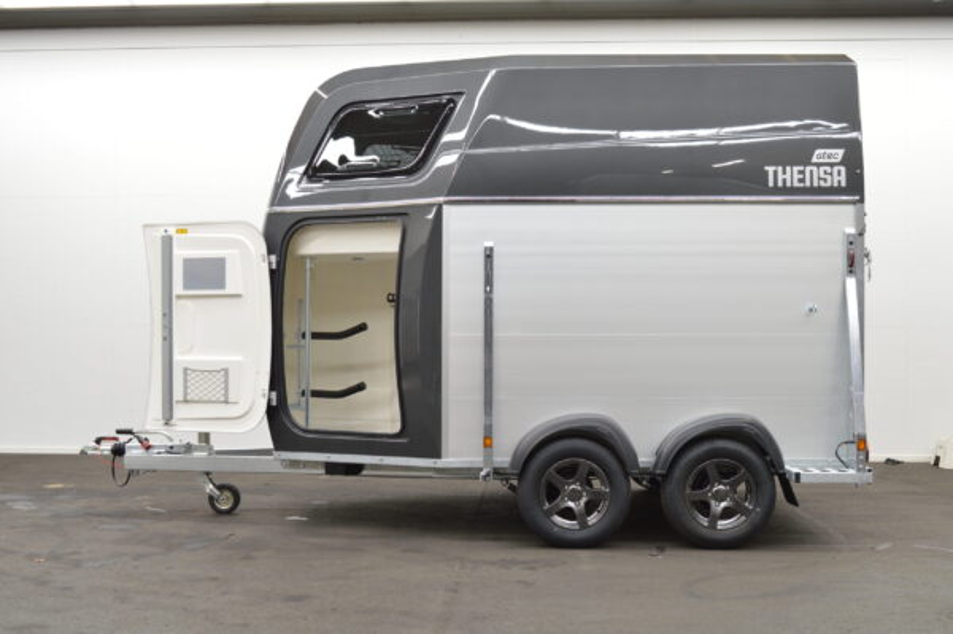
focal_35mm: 40
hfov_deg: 48.0
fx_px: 1071
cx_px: 476
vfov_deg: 33.0
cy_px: 317
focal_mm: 27
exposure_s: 1/3
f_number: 7.1
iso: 100
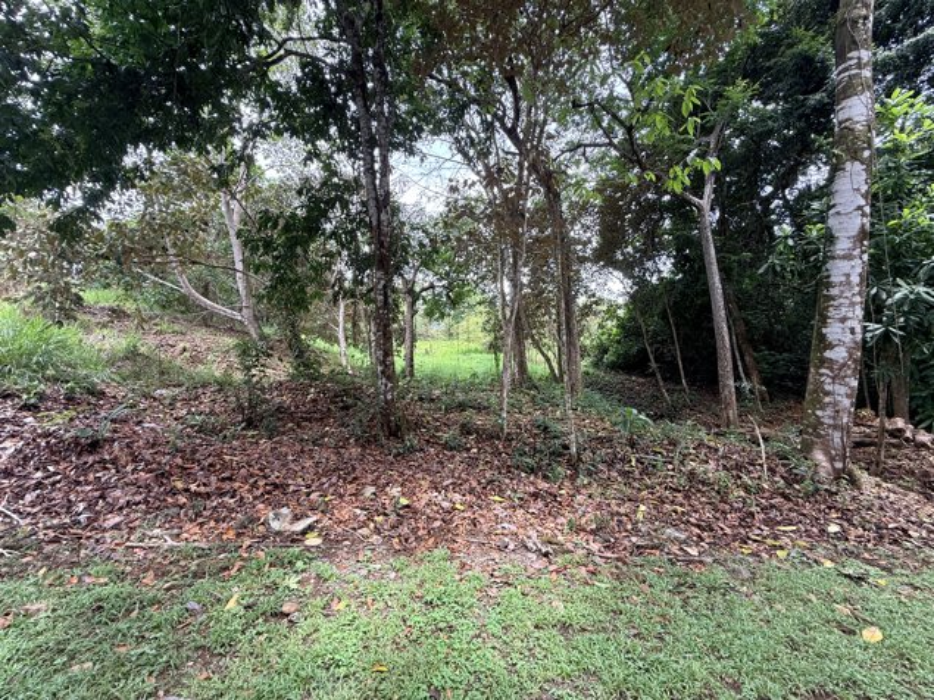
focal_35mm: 14
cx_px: 467
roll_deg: +0.8
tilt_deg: +6.4
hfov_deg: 102.1
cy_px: 350
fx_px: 378
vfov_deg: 85.7
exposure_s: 1/175
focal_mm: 2.22
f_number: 2.2
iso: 64
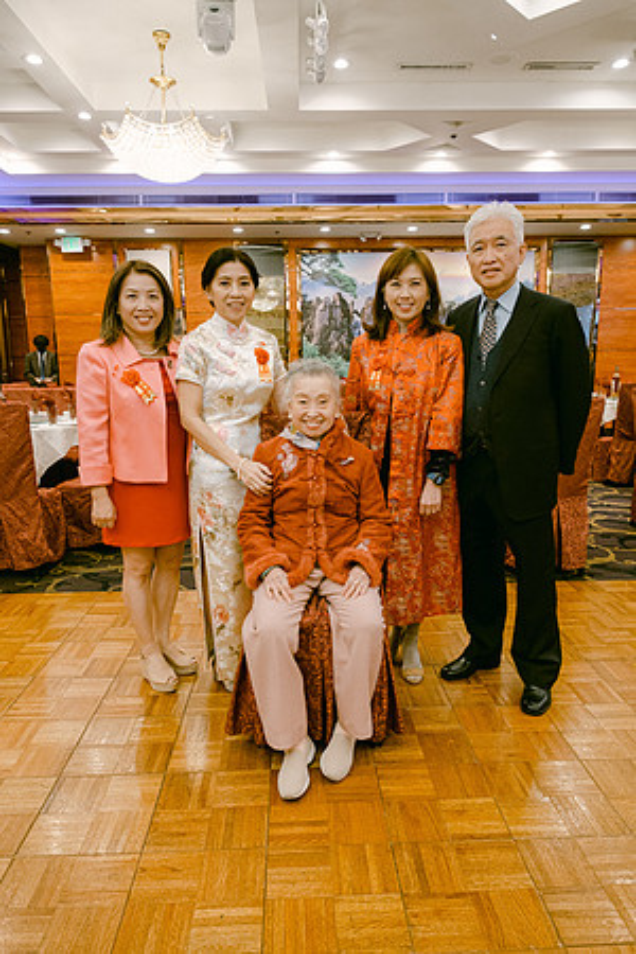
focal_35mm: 24
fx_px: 636
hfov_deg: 53.1
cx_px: 318
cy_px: 477
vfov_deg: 73.7
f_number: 4
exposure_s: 1/60
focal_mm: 16
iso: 1000
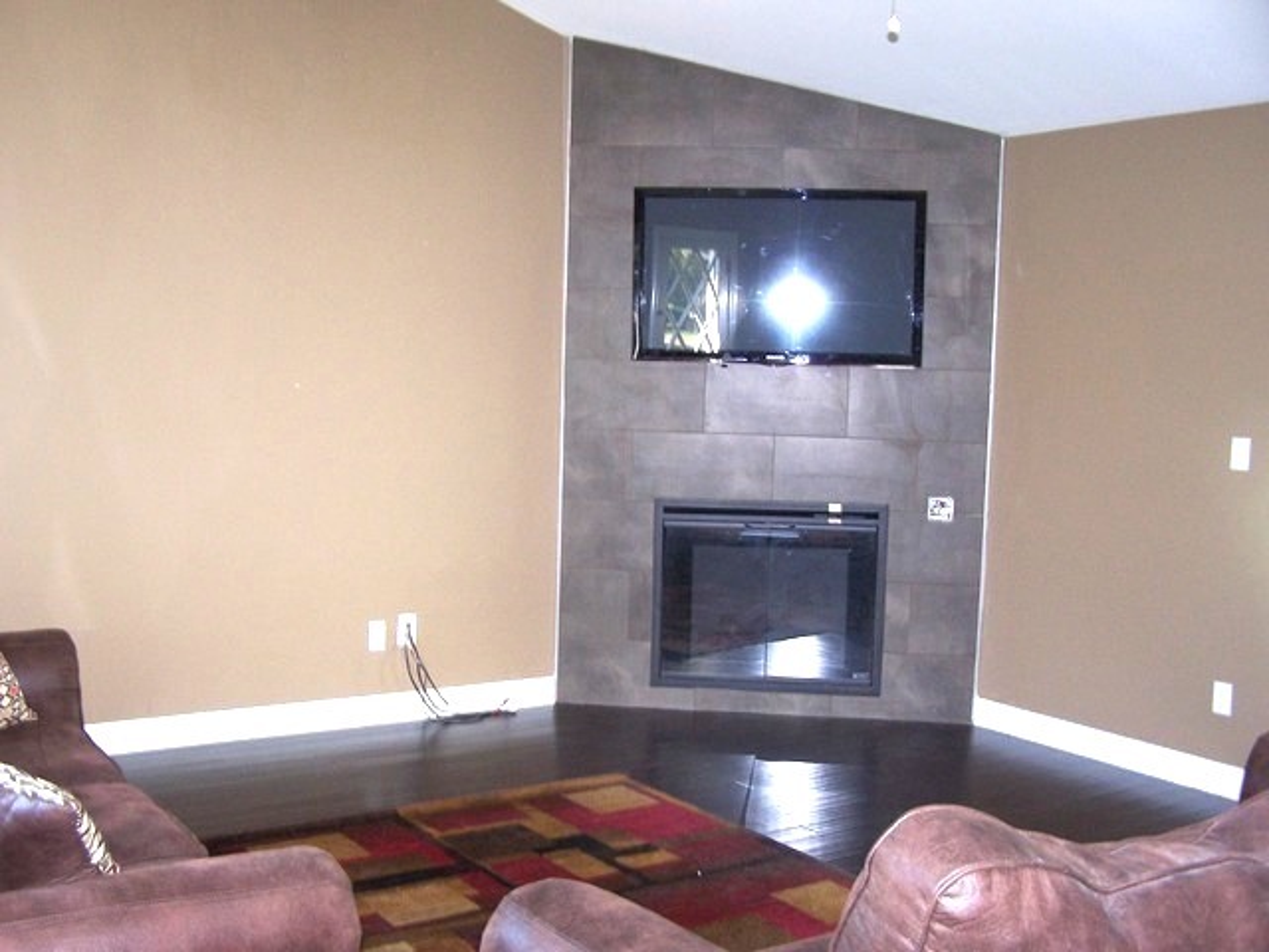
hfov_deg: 49.0
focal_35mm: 38
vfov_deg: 37.7
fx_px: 1393
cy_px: 476
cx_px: 634
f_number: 2.8
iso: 140
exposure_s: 1/60
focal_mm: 6.3
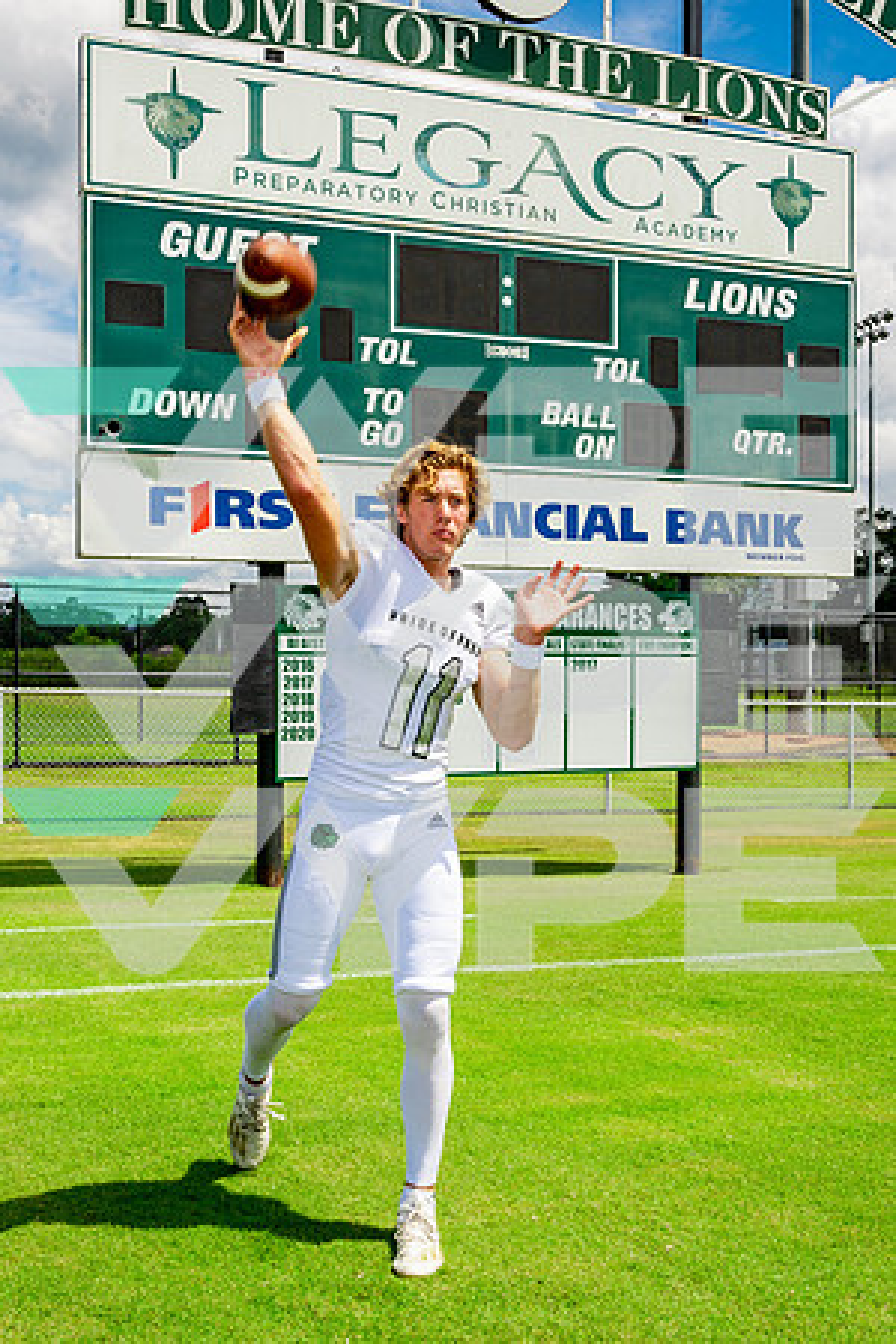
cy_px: 672
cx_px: 448
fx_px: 1555
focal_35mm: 42
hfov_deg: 32.1
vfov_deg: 46.7
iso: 200
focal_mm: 26
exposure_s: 1/250
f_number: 11
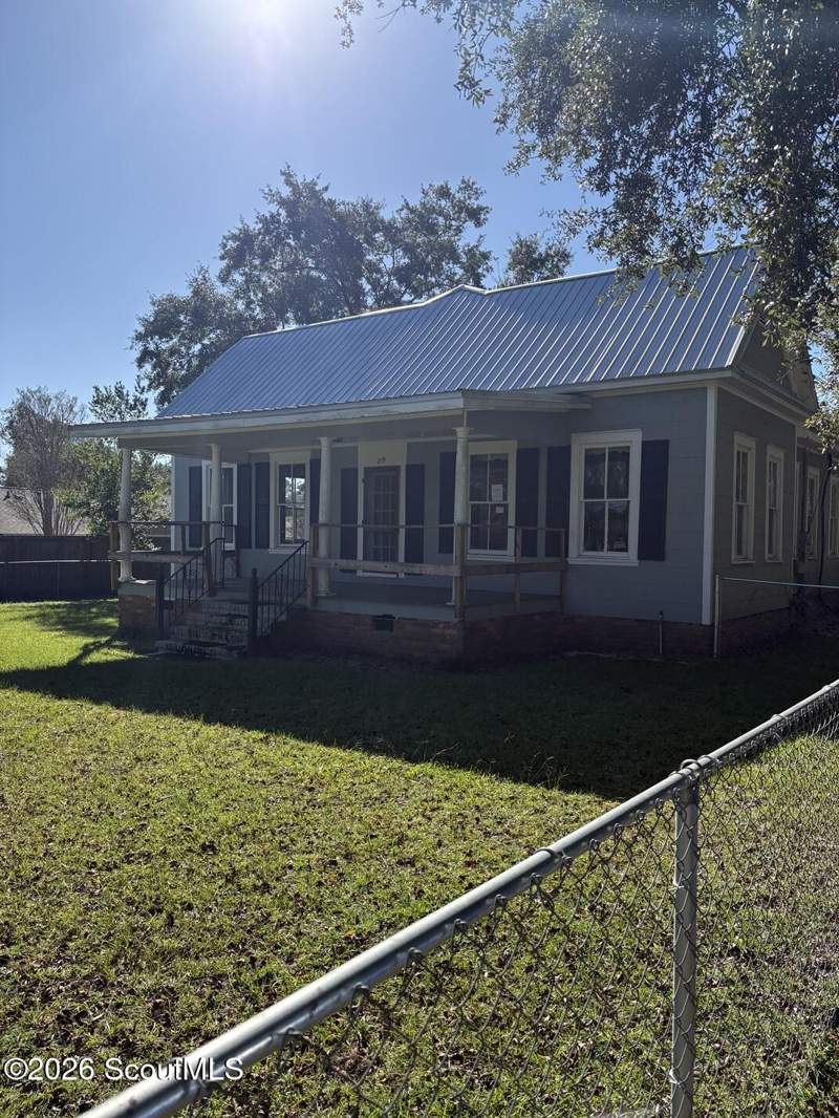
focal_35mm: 26
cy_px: 559
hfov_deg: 53.1
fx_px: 840
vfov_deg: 67.3
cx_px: 420
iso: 64
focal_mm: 5.96
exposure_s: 1/3448
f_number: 1.6
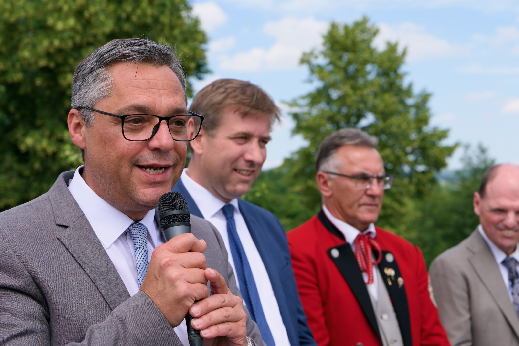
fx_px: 764
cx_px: 223
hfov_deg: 37.4
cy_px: 208
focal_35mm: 53
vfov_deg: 25.5
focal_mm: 44
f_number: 5
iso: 125
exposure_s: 1/500
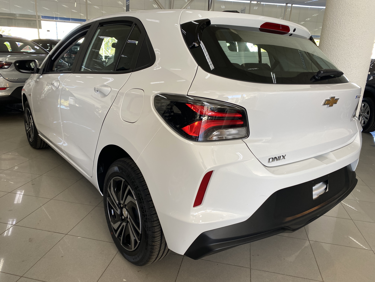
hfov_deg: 67.3
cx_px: 188
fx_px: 282
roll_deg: -2.7
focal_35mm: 26
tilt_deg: -15.4
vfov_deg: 53.1
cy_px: 141
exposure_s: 1/120
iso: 50
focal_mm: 4.25
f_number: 1.8
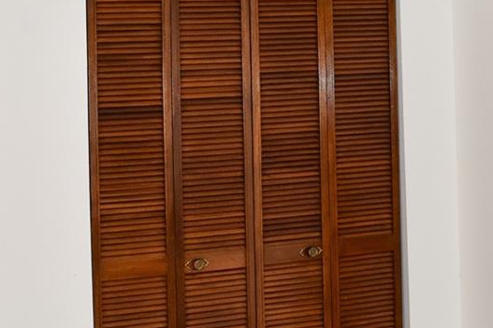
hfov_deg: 24.4
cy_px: 321
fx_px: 1136
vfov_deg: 16.1
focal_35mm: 83
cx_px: 315
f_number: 5
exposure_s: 1/80
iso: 800
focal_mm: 18
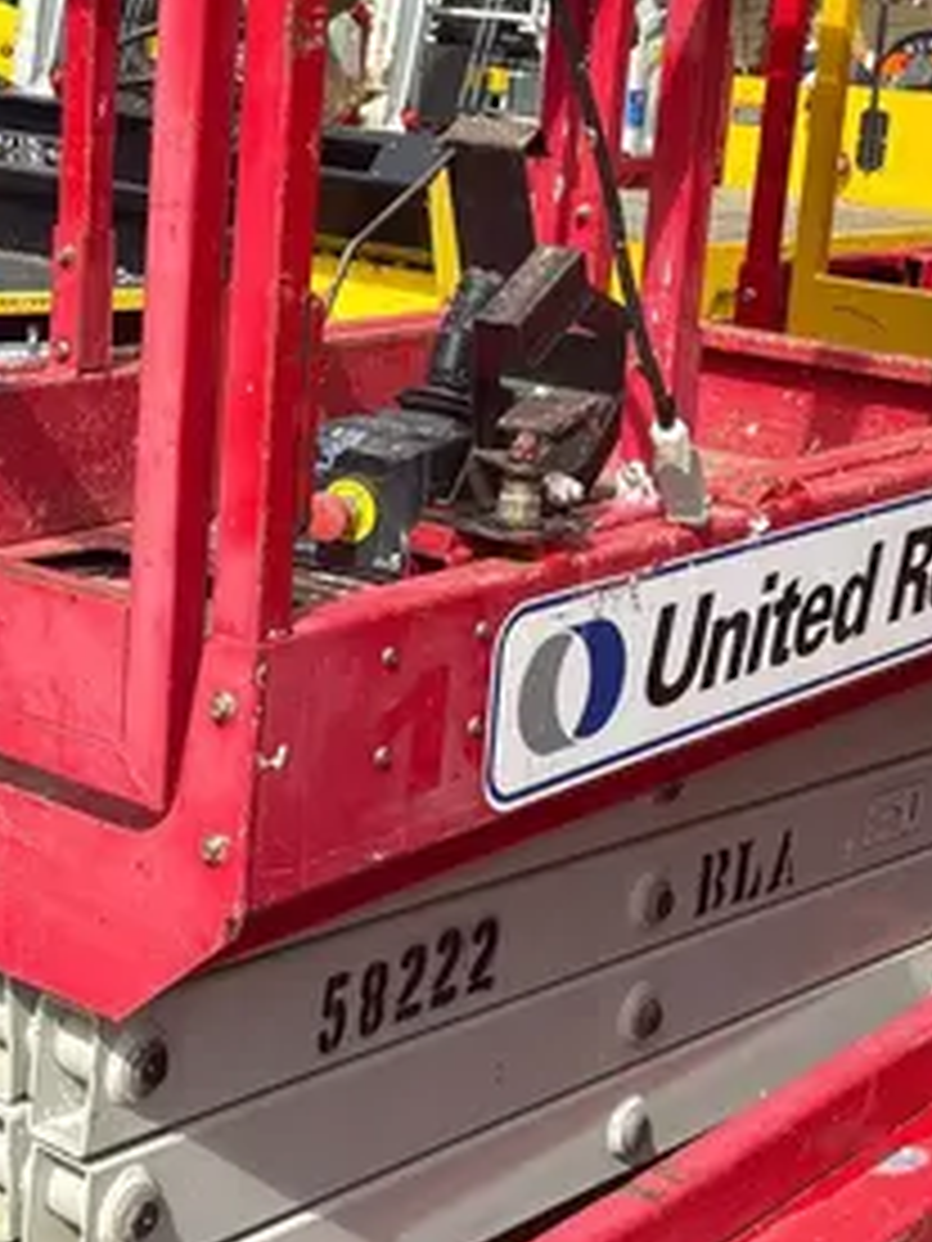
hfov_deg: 21.2
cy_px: 452
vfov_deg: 28.0
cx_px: 270
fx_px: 2477
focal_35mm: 69
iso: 50
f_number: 1.6
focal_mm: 5.96
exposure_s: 1/1876
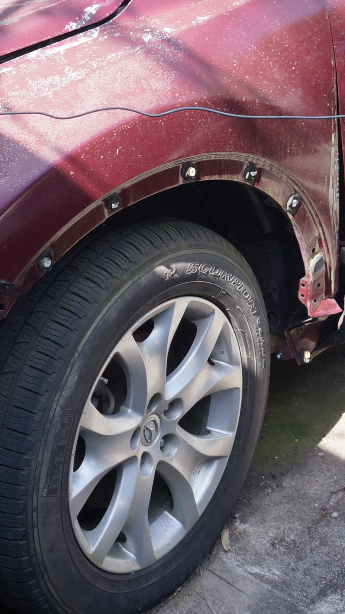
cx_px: 110
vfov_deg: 27.2
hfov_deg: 15.9
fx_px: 1235
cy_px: 112
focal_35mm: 76
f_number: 6.3
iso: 100
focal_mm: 18
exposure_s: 1/60
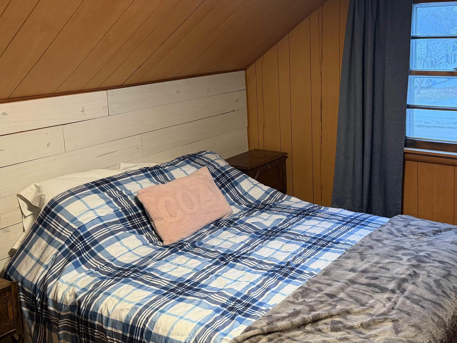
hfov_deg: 47.0
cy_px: 118
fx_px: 515
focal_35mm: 39
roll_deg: +1.7
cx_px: 307
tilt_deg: -10.1
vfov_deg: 36.5
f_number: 1.78
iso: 320
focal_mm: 6.76
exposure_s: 1/60
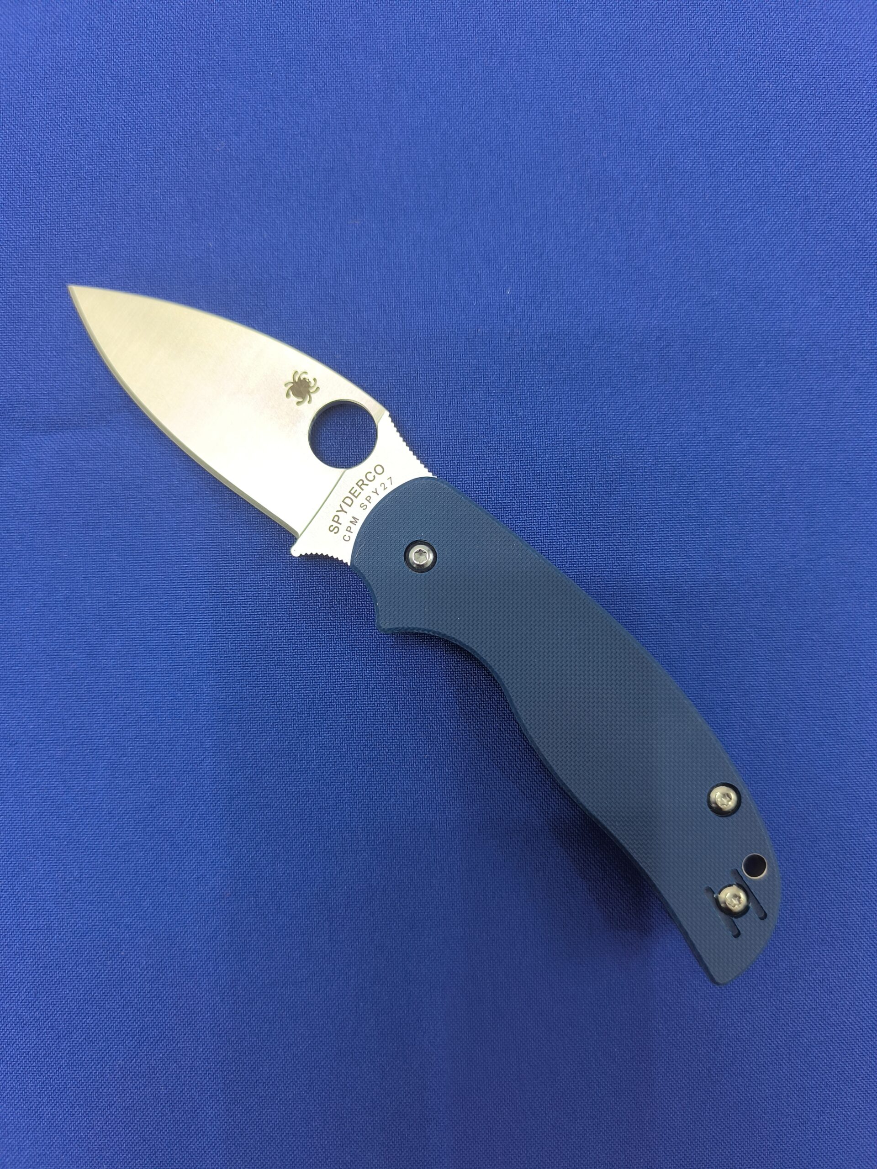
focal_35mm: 23
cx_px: 438
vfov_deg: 73.9
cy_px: 584
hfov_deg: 58.9
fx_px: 777
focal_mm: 6.14
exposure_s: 1/100
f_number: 1.65
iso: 400
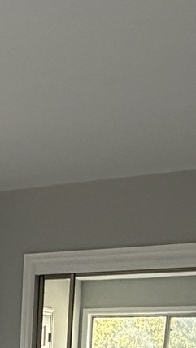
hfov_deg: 14.3
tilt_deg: -14.5
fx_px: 758
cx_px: -41
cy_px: 594
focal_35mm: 82
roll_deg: -1.2
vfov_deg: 20.1
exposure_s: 1/121
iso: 125
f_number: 2.2
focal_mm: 2.22
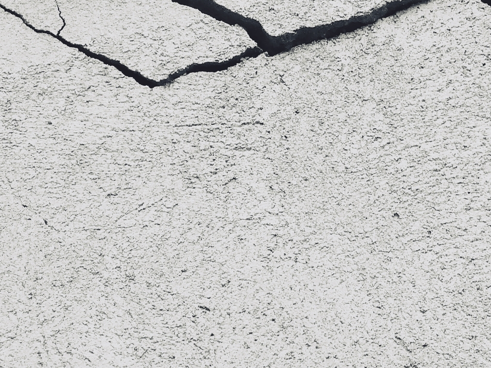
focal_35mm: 477
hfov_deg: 4.1
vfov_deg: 3.1
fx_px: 6767
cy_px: 73
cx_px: 692
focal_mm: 28.2
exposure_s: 1/200
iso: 100
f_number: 4.5
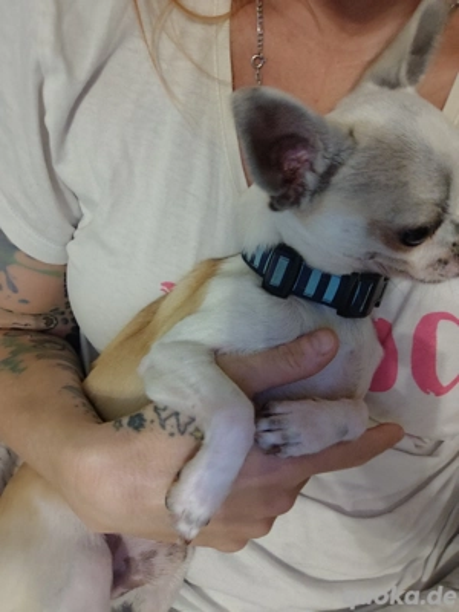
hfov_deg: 56.8
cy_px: 306
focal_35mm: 24
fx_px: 424
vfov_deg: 71.6
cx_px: 230
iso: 320
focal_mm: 3.27
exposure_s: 1/25
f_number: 2.45
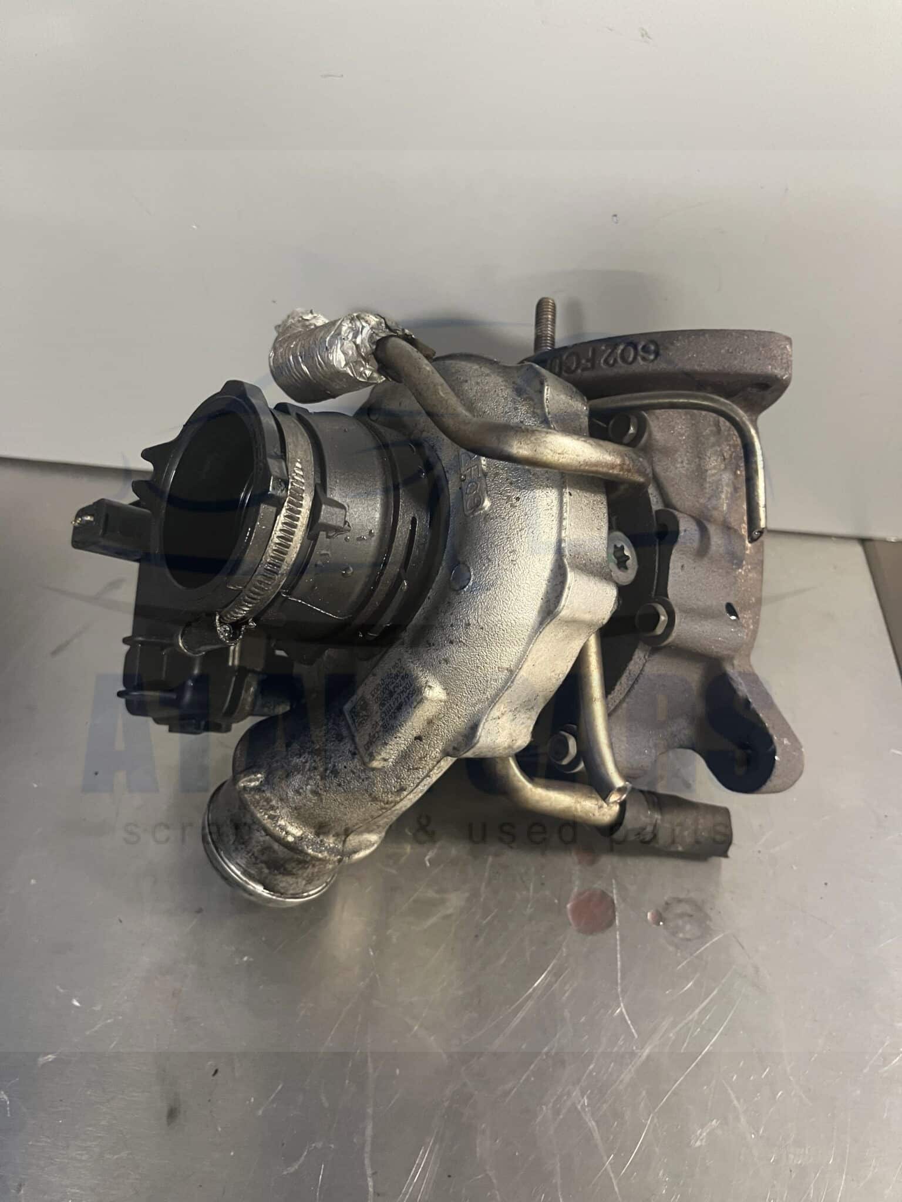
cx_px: 451
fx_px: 903
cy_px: 601
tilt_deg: -45.3
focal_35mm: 26
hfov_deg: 53.1
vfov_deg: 67.3
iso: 500
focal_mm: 5.1
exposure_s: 1/50
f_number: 1.6
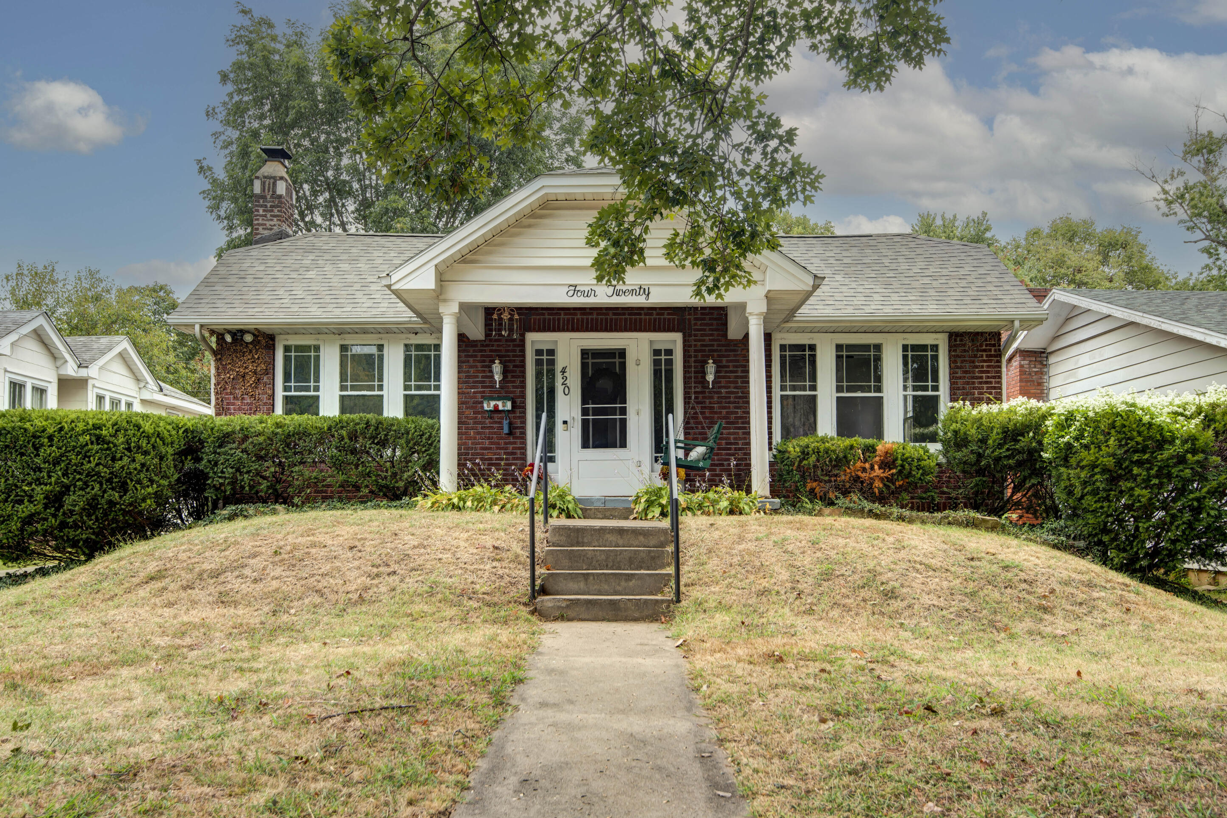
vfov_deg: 45.0
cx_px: 598
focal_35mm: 29
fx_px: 988
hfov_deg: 63.6
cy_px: 410
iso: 100
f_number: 6.7
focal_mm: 28
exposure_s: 1/60
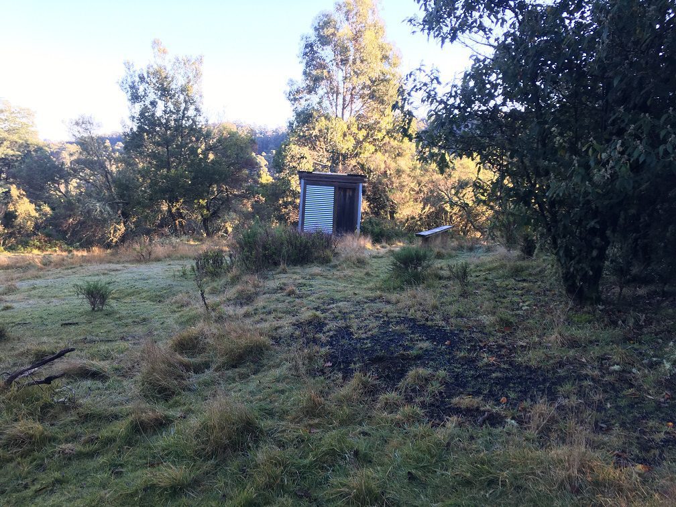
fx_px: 566
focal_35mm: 29
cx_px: 338
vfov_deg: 48.2
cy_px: 254
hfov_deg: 61.7
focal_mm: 4.15
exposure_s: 1/100
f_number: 2.2
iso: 32
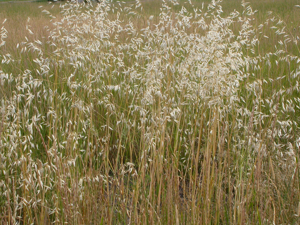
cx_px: 150
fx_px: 676
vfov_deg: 18.9
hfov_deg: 25.0
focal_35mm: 78
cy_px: 112
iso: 100
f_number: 7.9
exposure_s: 1/199
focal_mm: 16.2
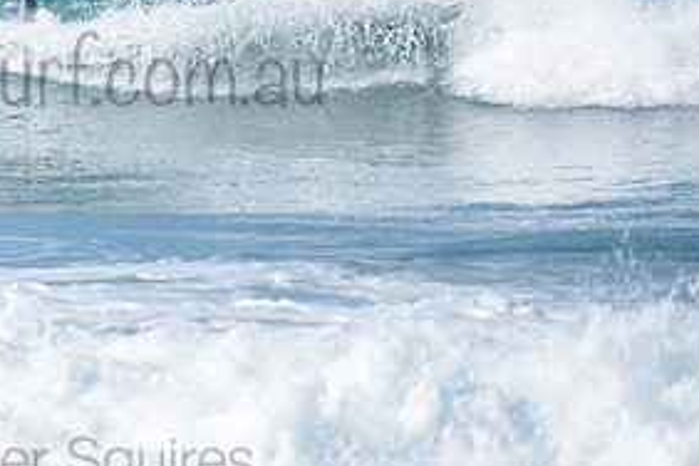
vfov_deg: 1.3
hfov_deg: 2.0
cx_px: 62
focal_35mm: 1028
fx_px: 19959
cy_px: 48
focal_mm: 500
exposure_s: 1/2000
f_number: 5.6
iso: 160
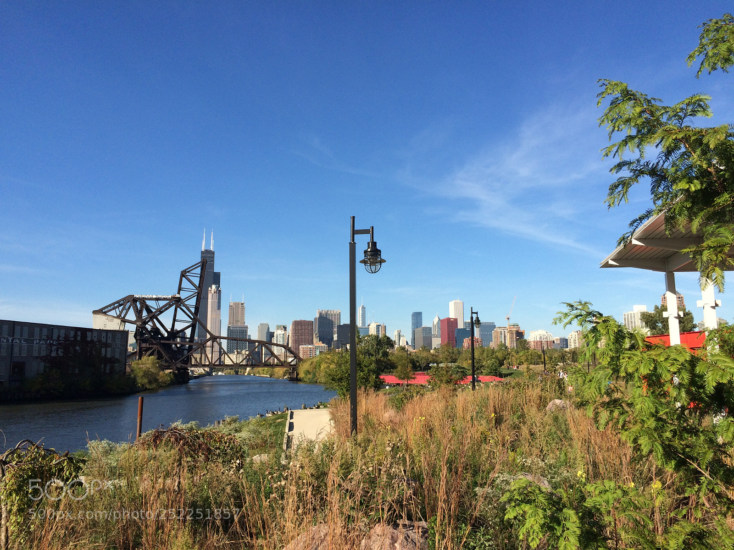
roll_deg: +0.7
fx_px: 615
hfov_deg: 61.7
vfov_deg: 48.2
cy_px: 275
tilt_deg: +8.5
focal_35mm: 29
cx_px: 367
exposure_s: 1/2160
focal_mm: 4.15
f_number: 2.2
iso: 32
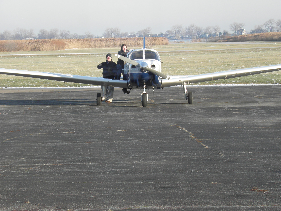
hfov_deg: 11.8
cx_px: 140
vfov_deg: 8.9
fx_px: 1356
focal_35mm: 167
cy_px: 106
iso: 80
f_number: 4.4
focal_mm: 29.72
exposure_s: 1/160
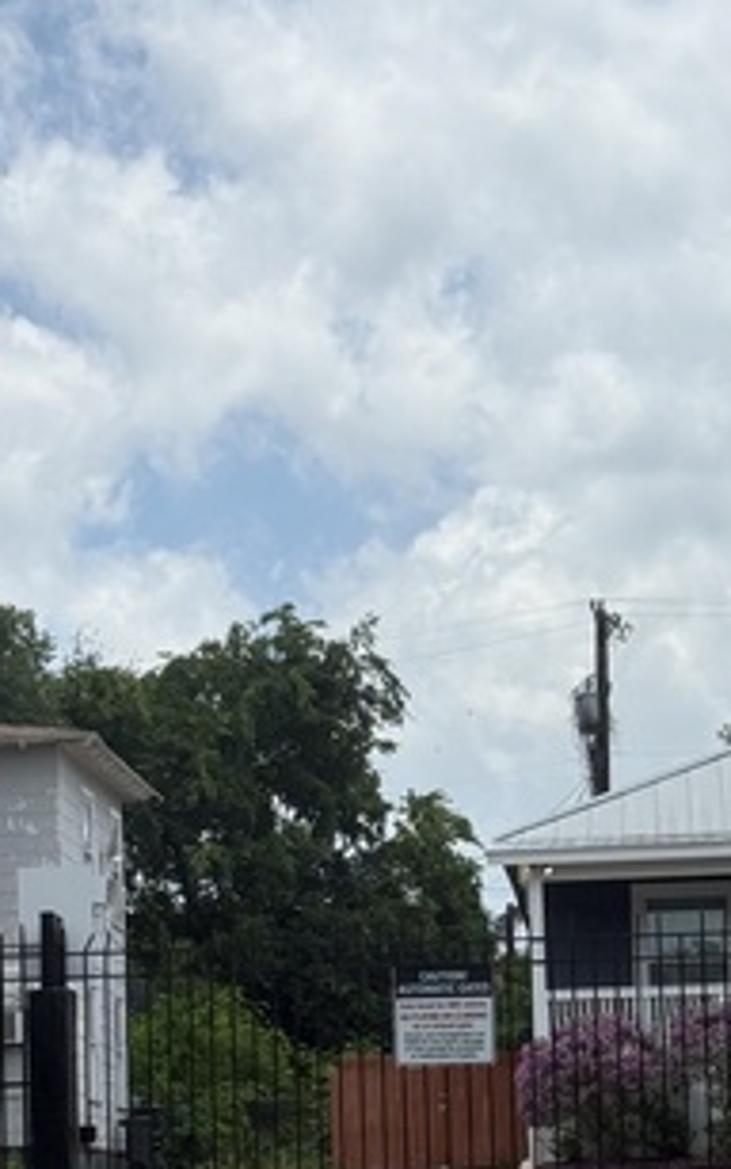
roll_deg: +0.5
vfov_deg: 19.3
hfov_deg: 12.4
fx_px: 3377
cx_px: 308
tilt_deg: +4.8
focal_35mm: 106
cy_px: 1028
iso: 64
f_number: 1.78
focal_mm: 6.76
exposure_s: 1/7143
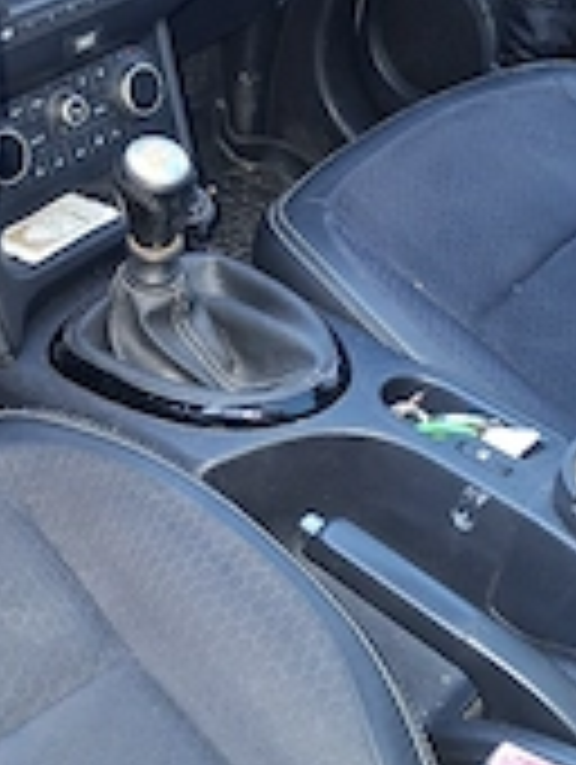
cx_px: 153
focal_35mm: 54
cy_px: 279
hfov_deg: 26.8
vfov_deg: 35.3
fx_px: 1195
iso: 400
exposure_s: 1/33
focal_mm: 5.54
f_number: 1.8
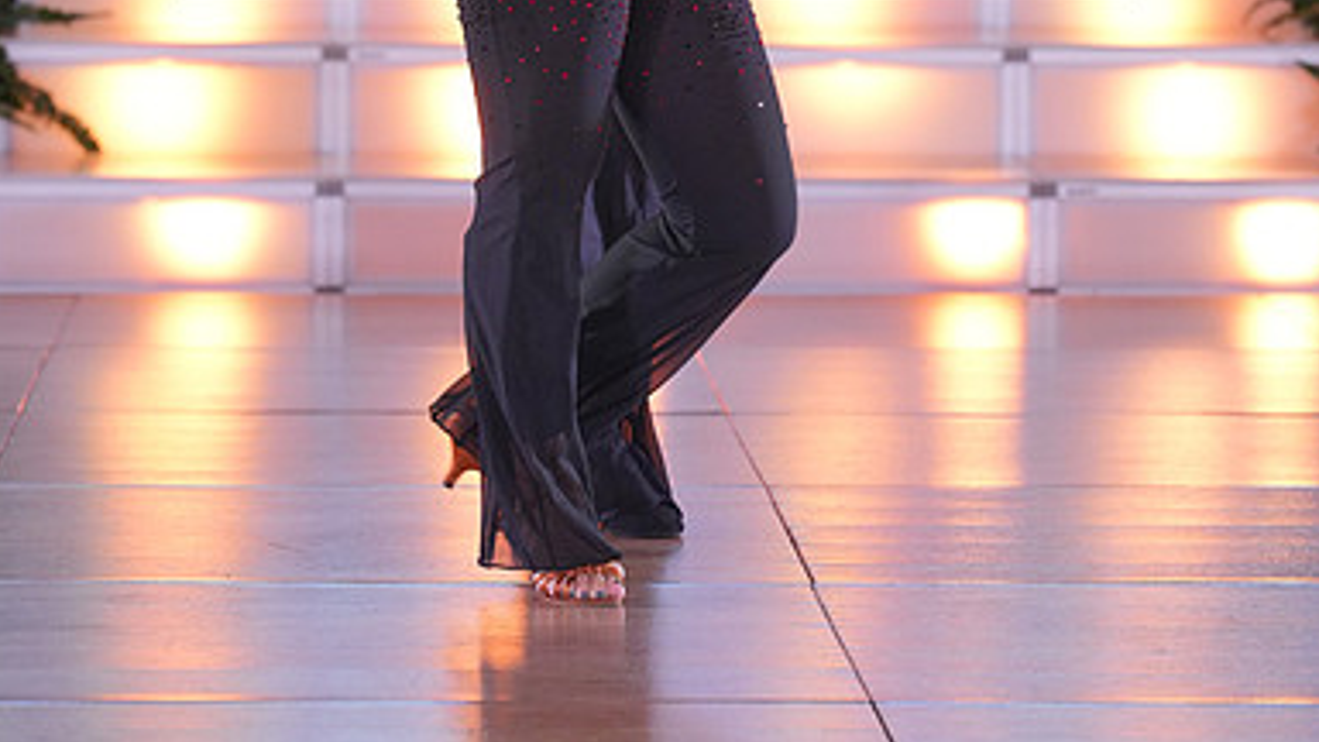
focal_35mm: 209
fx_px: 7310
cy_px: -117
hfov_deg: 10.3
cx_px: 658
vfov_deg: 5.8
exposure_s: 1/400
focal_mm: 132
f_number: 4
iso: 2000
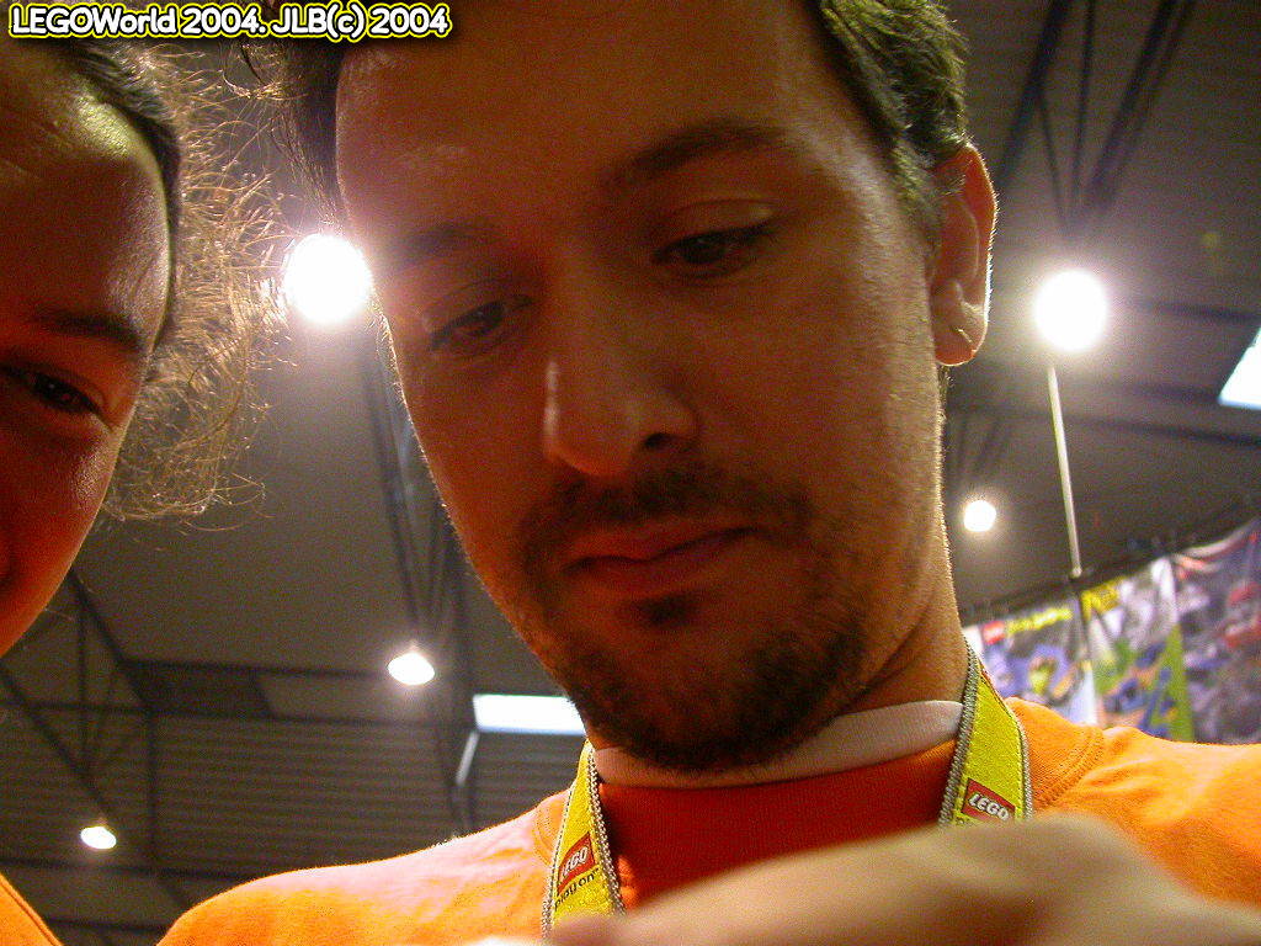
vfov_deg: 37.7
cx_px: 630
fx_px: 1384
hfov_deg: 49.0
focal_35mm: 38
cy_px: 473
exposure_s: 1/30
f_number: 2.6
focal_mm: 7.85
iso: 400
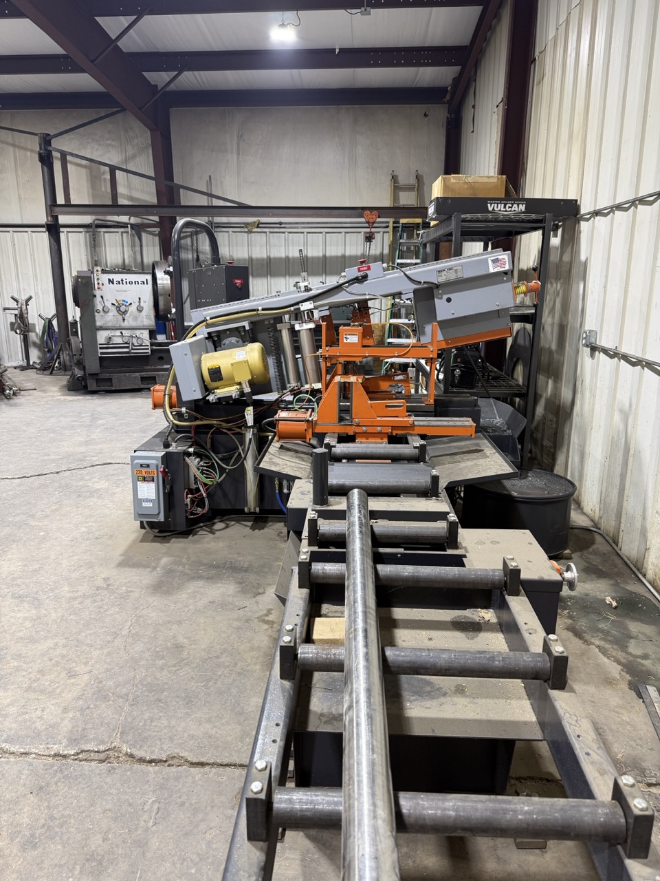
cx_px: 330
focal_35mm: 24
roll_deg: +0.0
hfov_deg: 56.8
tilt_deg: -14.6
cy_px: 440
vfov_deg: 71.6
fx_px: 610
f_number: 1.78
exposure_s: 1/60
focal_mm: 6.76
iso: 125
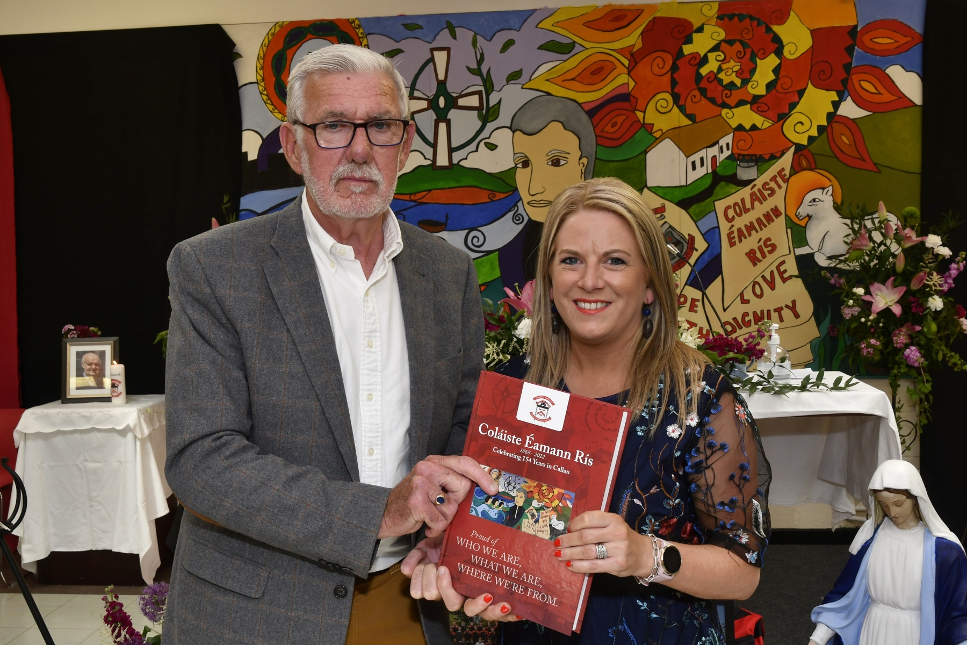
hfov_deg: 53.1
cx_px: 484
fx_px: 967
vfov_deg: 36.9
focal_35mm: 36
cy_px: 322
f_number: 8
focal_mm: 24
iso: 320
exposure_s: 1/60
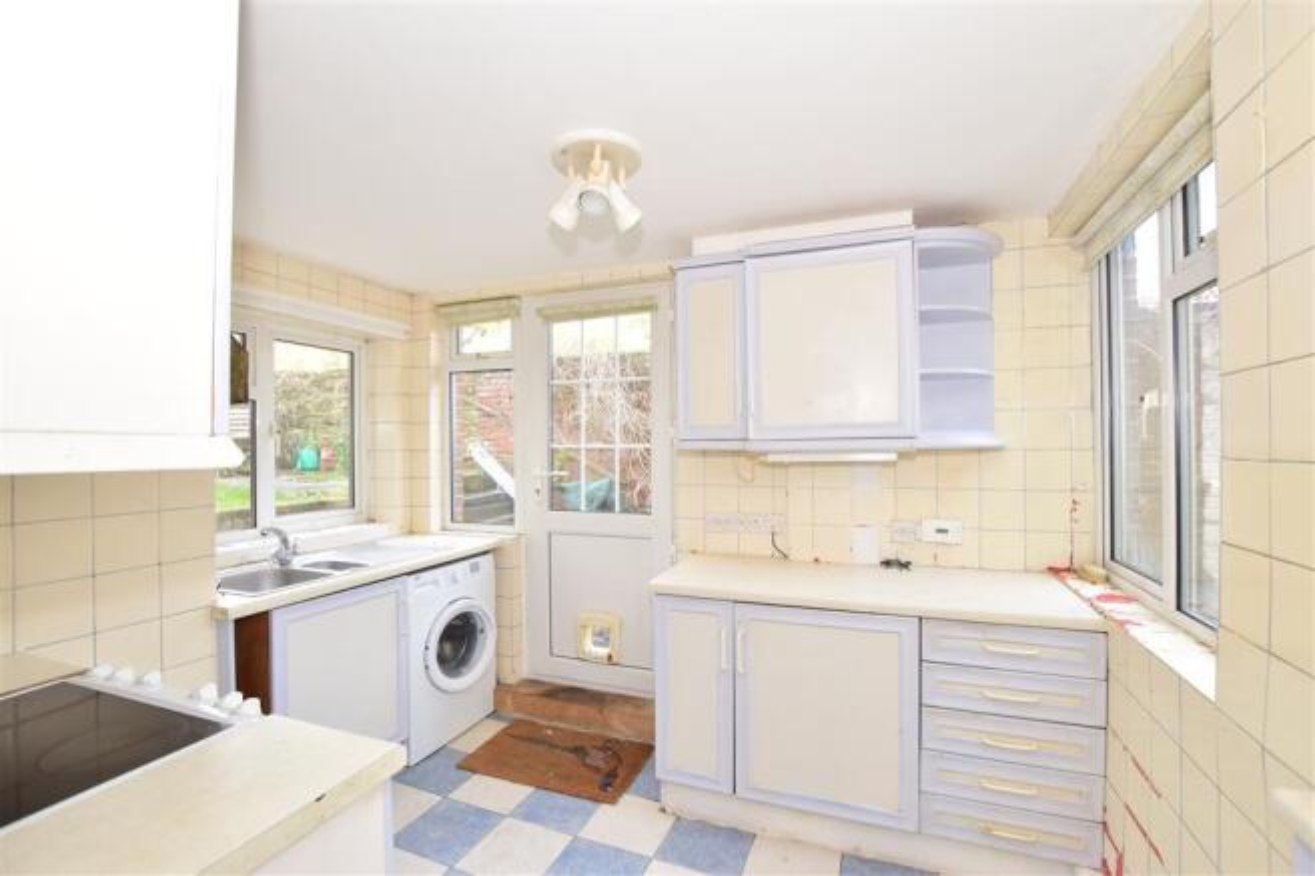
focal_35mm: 15
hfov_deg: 100.4
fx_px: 548
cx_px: 658
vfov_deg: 77.3
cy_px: 438
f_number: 7.1
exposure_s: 1/60
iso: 500
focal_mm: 10
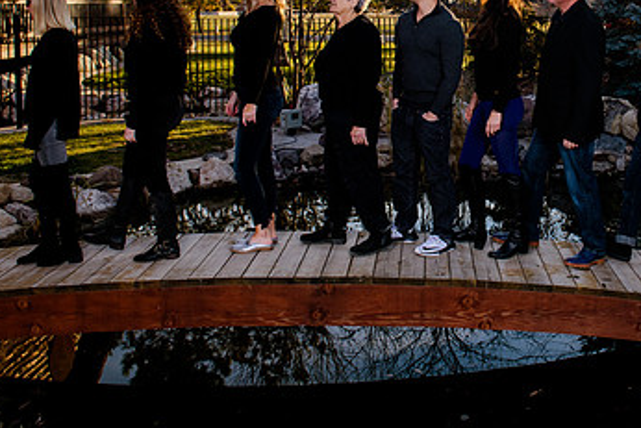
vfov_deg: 28.5
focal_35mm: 46
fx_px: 819
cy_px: 71
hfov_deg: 41.5
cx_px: 475
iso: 200
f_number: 8
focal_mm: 24
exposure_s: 1/160
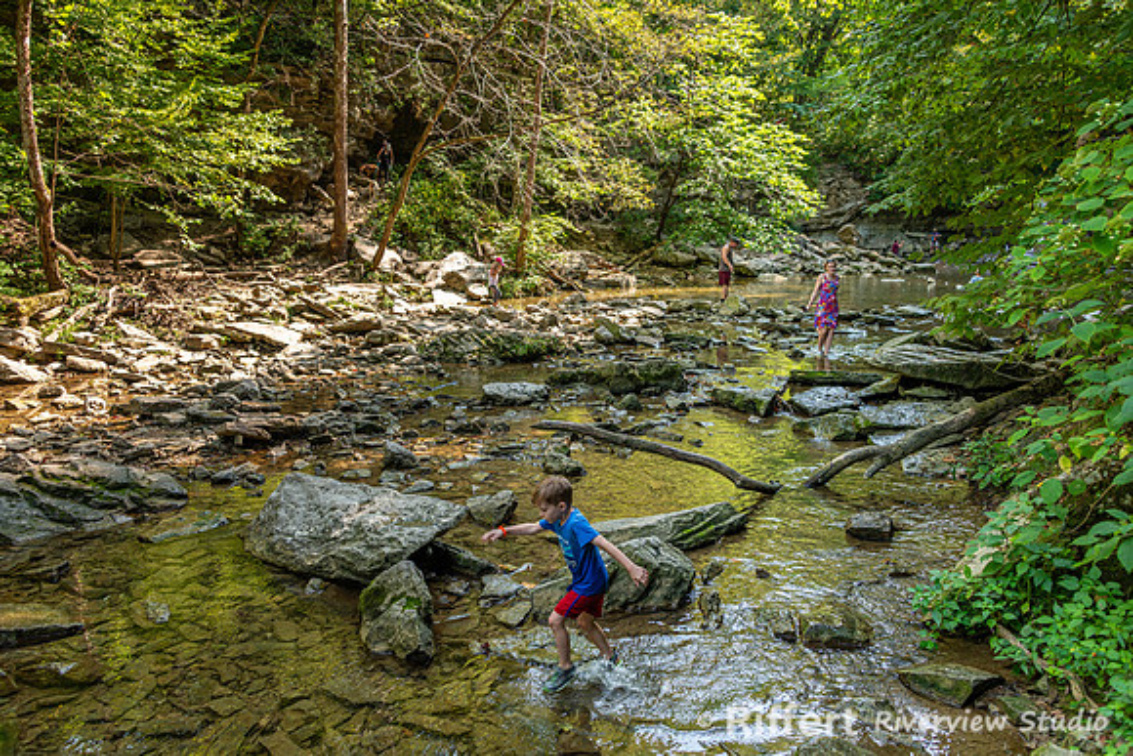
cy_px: 378
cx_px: 566
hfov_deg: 65.5
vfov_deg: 46.4
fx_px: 881
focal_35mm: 28
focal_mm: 28
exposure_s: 1/160
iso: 200
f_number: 5
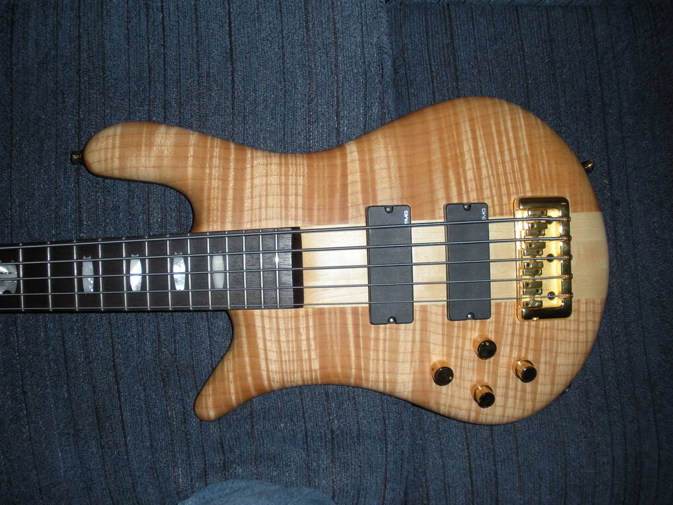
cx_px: 336
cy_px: 252
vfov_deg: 39.7
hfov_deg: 51.4
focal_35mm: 36
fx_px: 700
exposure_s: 1/60
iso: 64
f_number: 3.5
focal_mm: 6.3
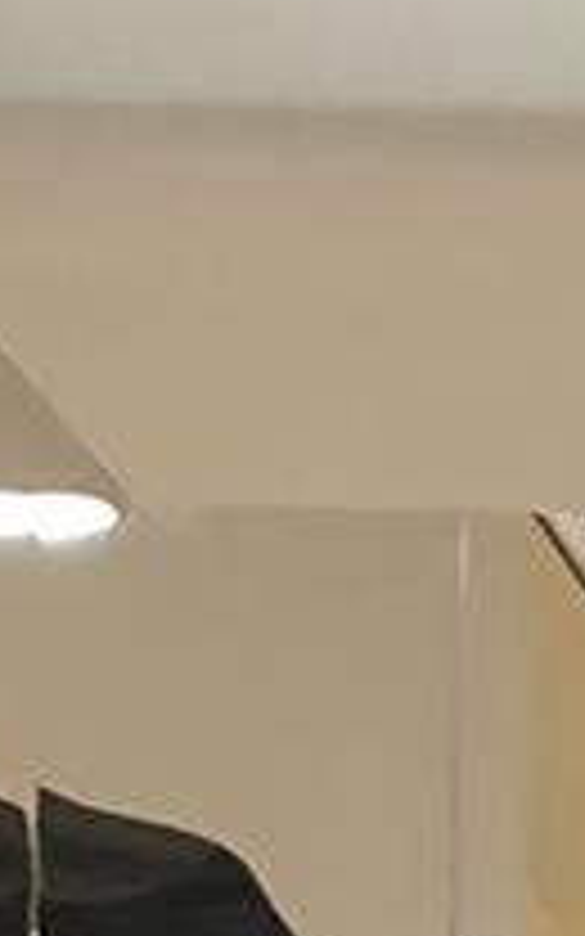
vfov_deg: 8.0
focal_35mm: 245
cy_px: 2151
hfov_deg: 5.0
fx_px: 6250
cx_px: 2074
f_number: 1.9
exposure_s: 1/60
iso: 320
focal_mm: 3.94
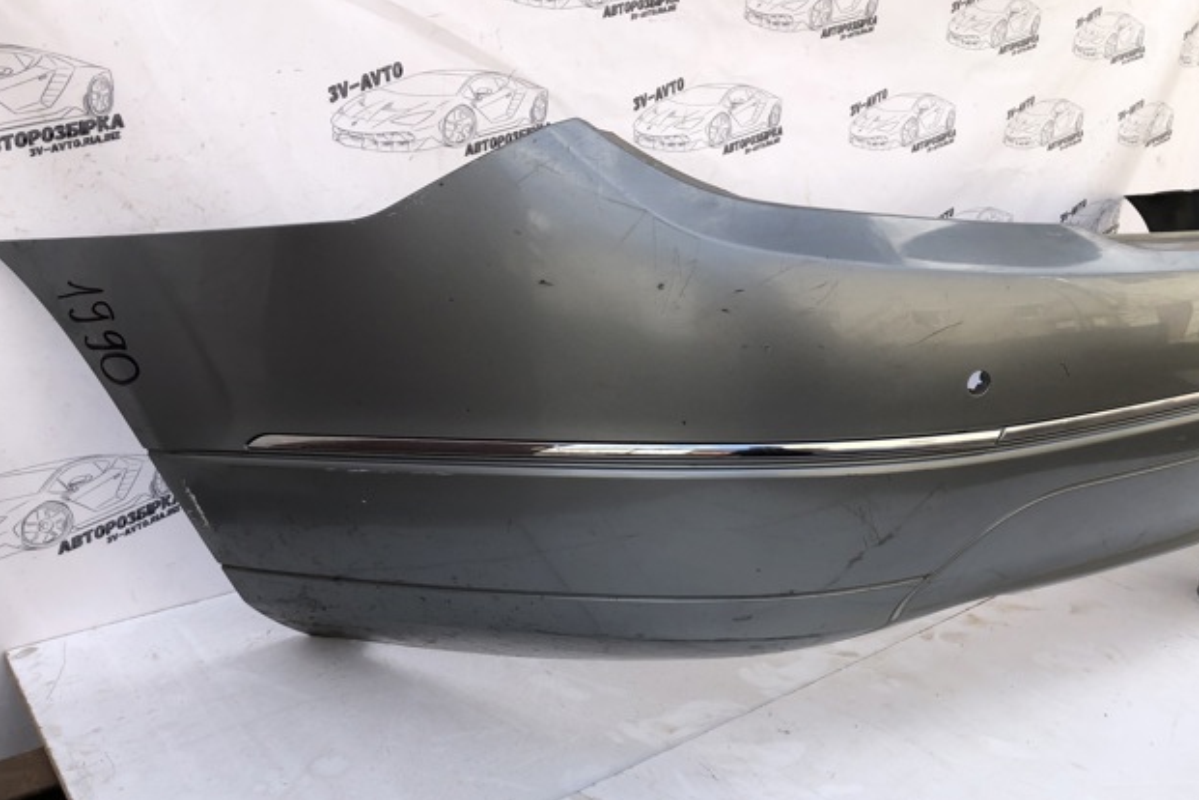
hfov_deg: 61.9
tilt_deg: -15.9
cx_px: 593
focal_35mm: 30
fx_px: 999
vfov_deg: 43.6
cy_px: 424
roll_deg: -0.5
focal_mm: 3.99
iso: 20
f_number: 1.8
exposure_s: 1/552
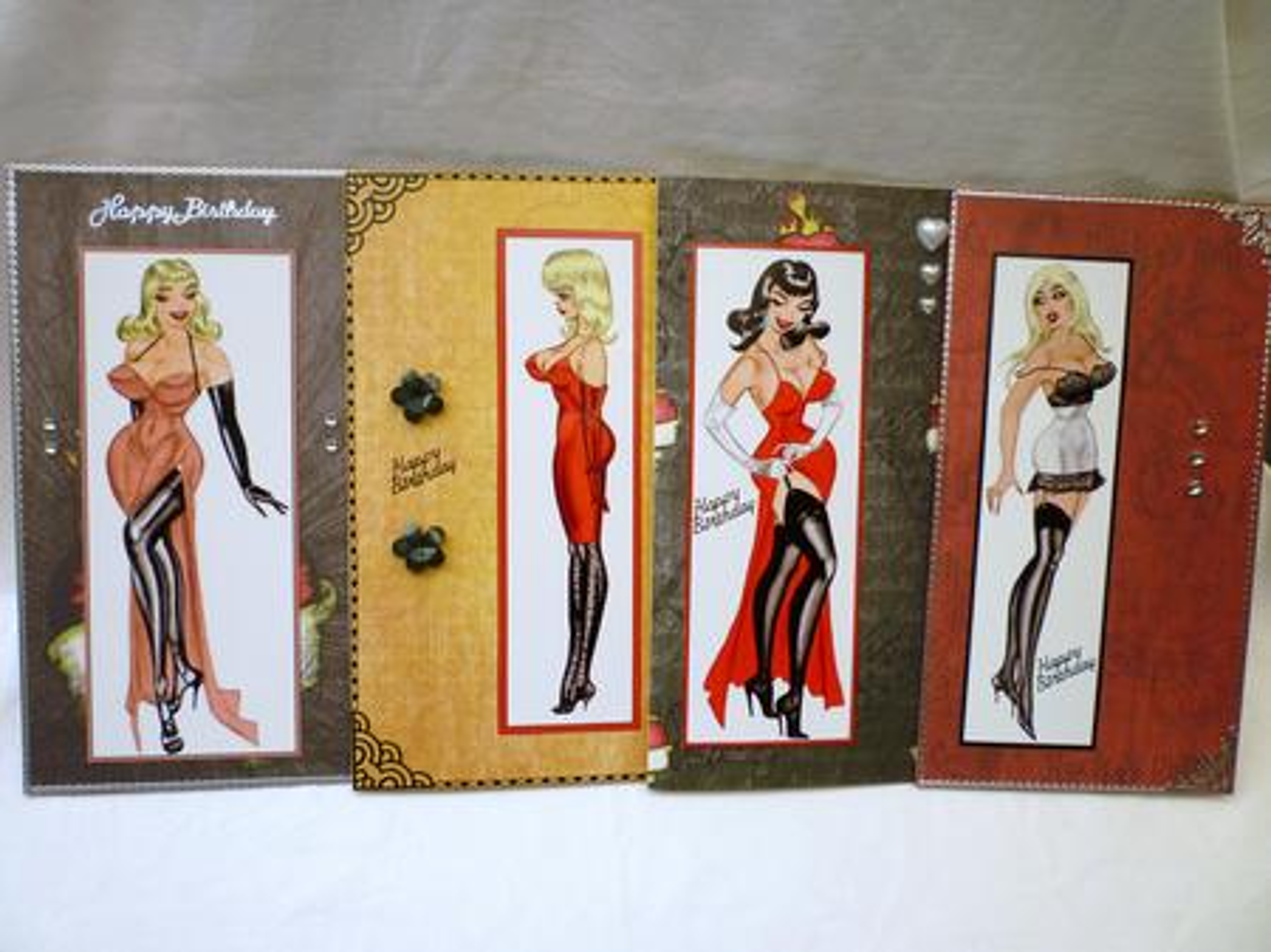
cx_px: 636
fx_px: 1064
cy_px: 476
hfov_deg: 61.7
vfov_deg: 48.2
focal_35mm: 29
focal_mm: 5.2
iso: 80
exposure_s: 1/60
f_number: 3.3
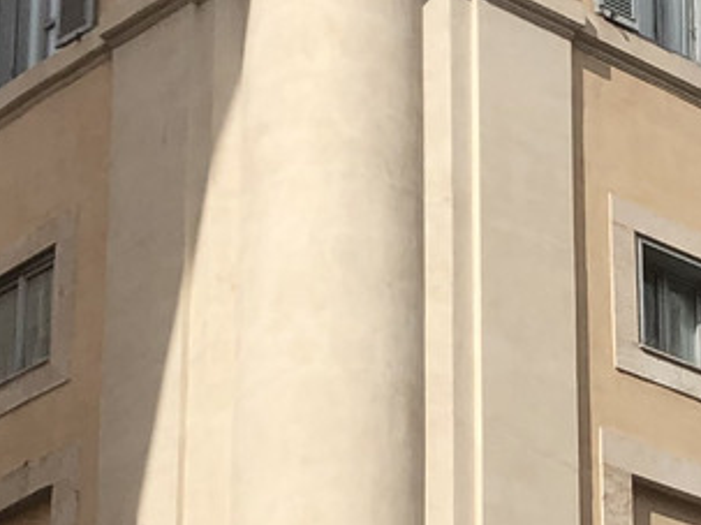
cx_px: 565
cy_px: 606
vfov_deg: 9.9
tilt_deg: +21.2
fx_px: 2996
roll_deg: +1.8
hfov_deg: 13.3
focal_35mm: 148
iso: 25
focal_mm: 4
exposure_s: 1/3690
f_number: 1.8
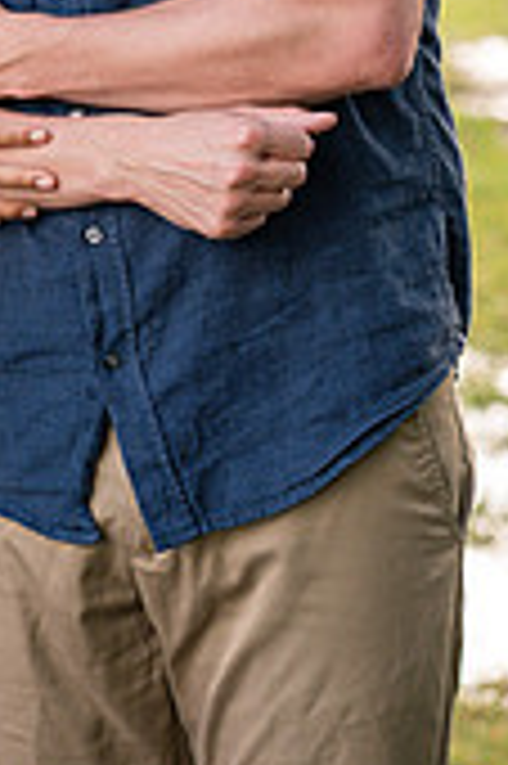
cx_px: -22
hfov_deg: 6.1
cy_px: 4
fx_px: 4772
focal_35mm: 225
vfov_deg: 9.1
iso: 800
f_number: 3.5
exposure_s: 1/1000
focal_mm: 85
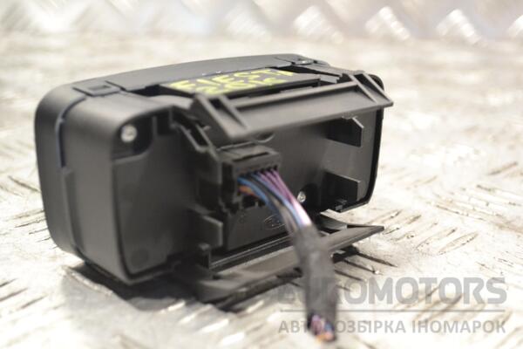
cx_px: 262
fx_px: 763
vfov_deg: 25.8
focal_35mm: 52
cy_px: 174
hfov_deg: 37.9
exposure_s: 1/200
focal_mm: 35
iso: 3200
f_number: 5.6
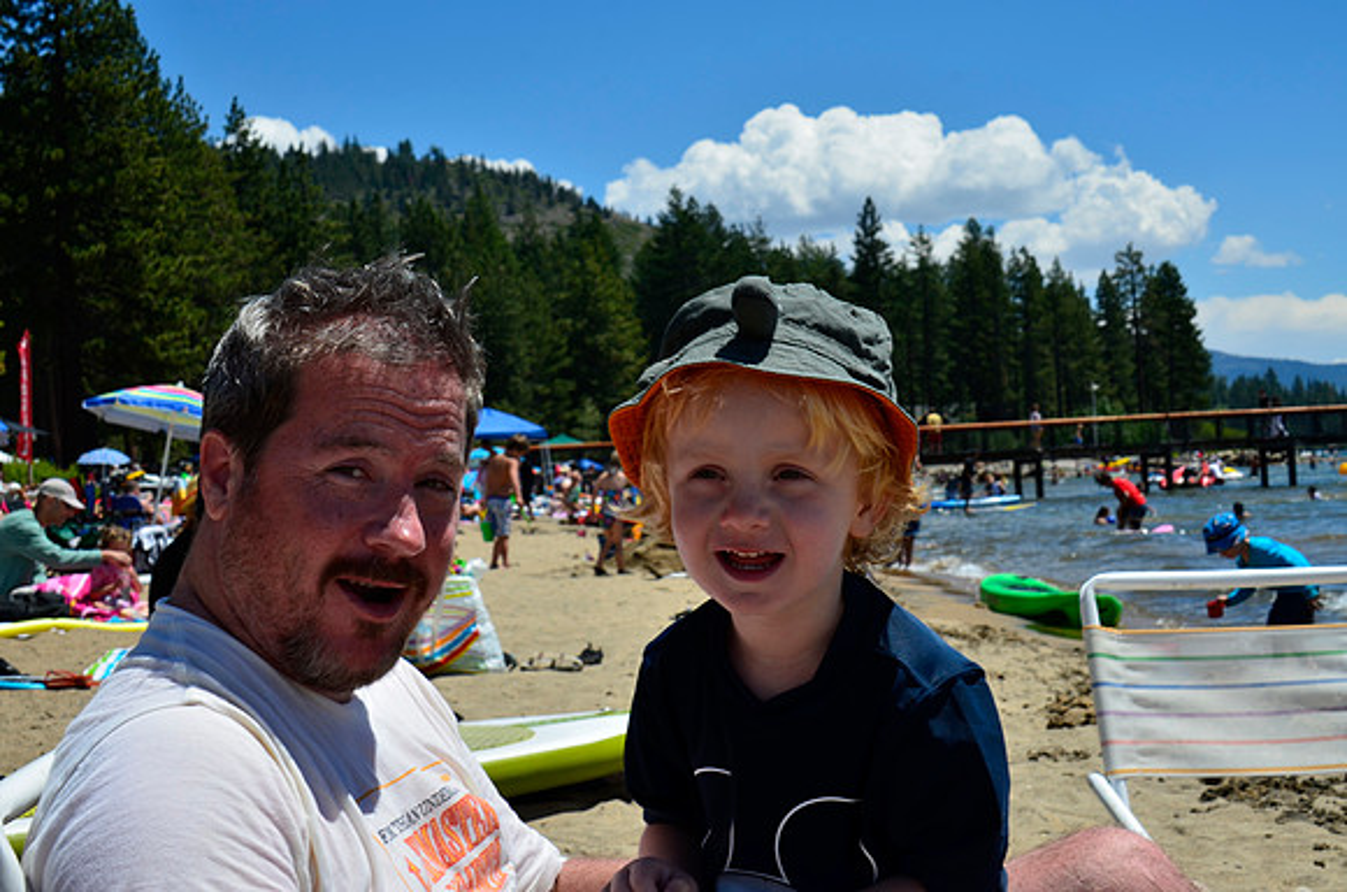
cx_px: 674
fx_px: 1960
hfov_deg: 37.9
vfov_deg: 25.6
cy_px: 446
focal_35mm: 52
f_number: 11
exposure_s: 1/200
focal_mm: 35
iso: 100
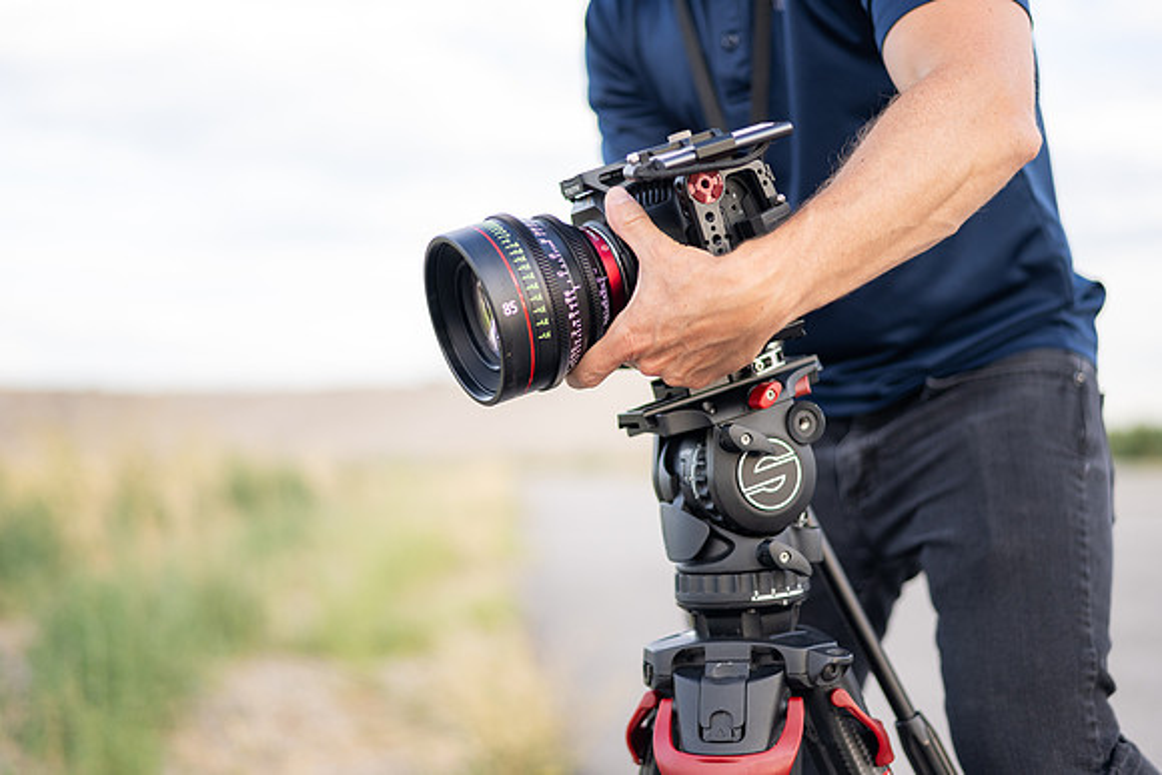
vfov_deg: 27.0
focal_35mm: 50
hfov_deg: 39.6
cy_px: 388
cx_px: 581
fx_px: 1614
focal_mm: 50
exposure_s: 1/640
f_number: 1.8
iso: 200
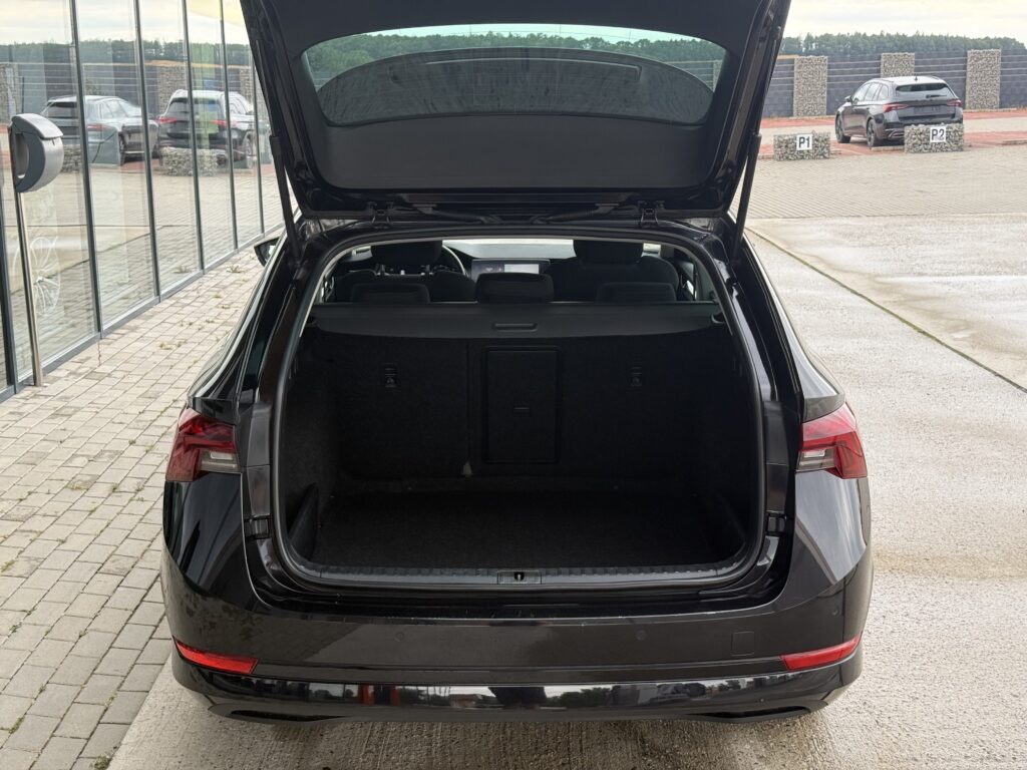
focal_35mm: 48
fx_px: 1424
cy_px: 385
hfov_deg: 39.7
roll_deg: +1.0
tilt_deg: -11.1
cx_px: 514
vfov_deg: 30.3
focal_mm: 6.76
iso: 80
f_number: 1.78
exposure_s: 1/487
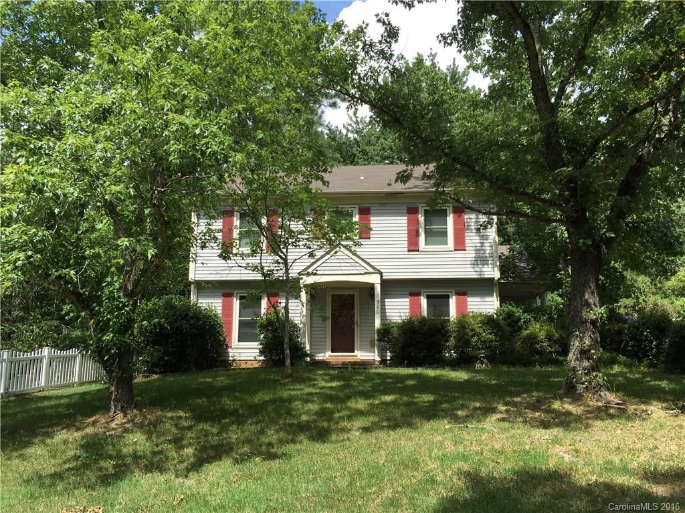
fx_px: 574
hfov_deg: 61.7
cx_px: 342
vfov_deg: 48.2
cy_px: 256
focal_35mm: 29
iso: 25
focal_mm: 4.15
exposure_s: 1/1026
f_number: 2.2
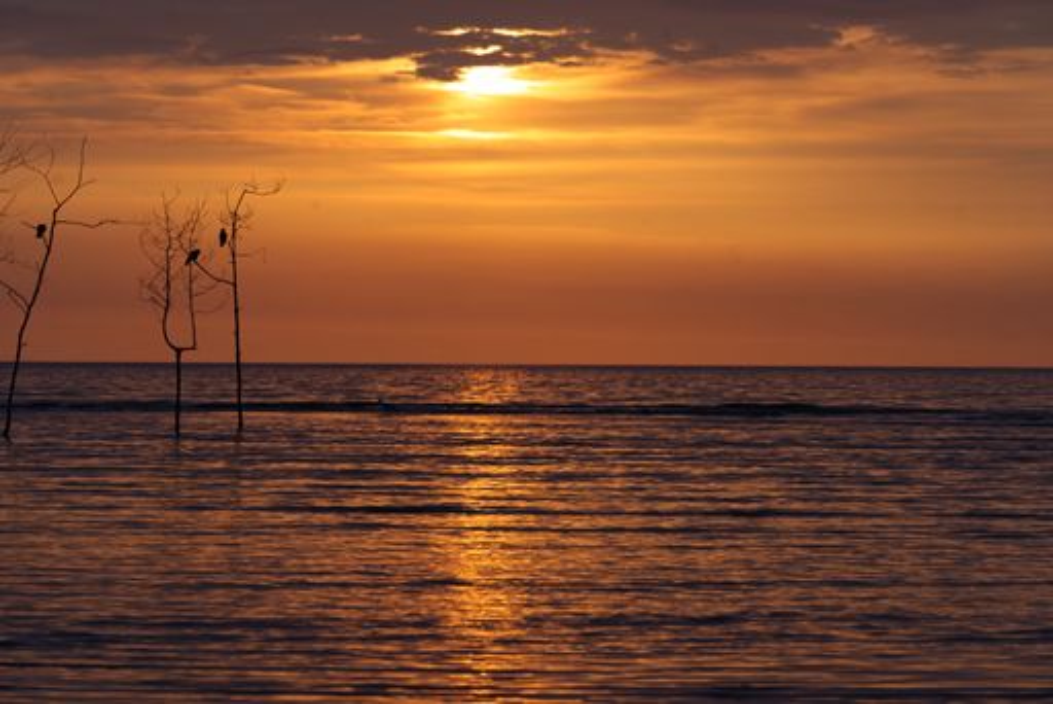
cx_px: 526
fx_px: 4595
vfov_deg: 8.8
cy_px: 352
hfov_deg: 13.1
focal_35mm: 157
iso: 200
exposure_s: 1/200
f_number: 9
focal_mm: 157
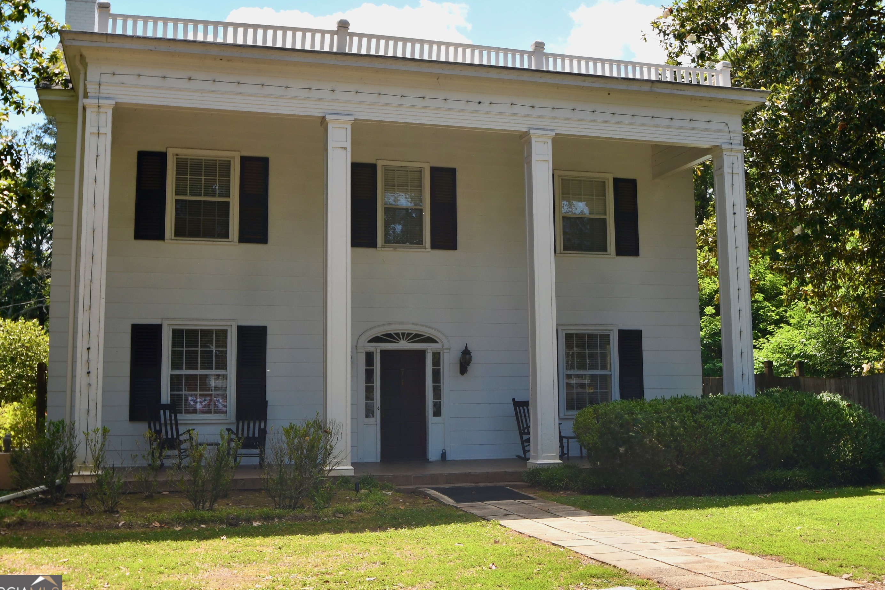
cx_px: 455
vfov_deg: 33.4
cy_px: 280
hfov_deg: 48.5
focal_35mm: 40
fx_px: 983
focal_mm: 24
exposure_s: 1/250
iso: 200
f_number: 6.3
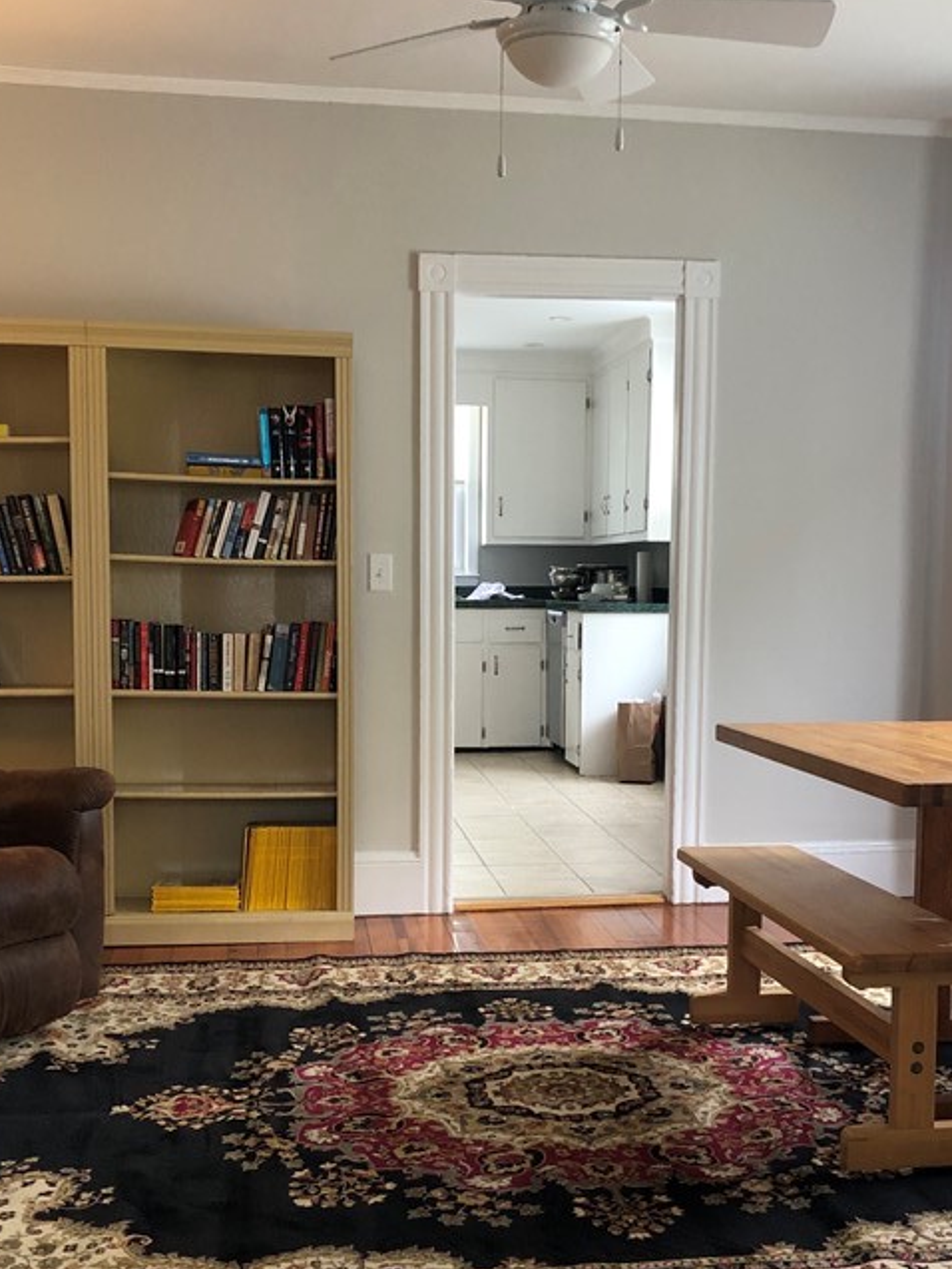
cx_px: 544
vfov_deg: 41.9
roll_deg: -0.4
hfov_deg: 32.1
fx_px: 1650
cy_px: 743
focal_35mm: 45
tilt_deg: -6.4
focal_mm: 3.99
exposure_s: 1/17
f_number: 1.8
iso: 40
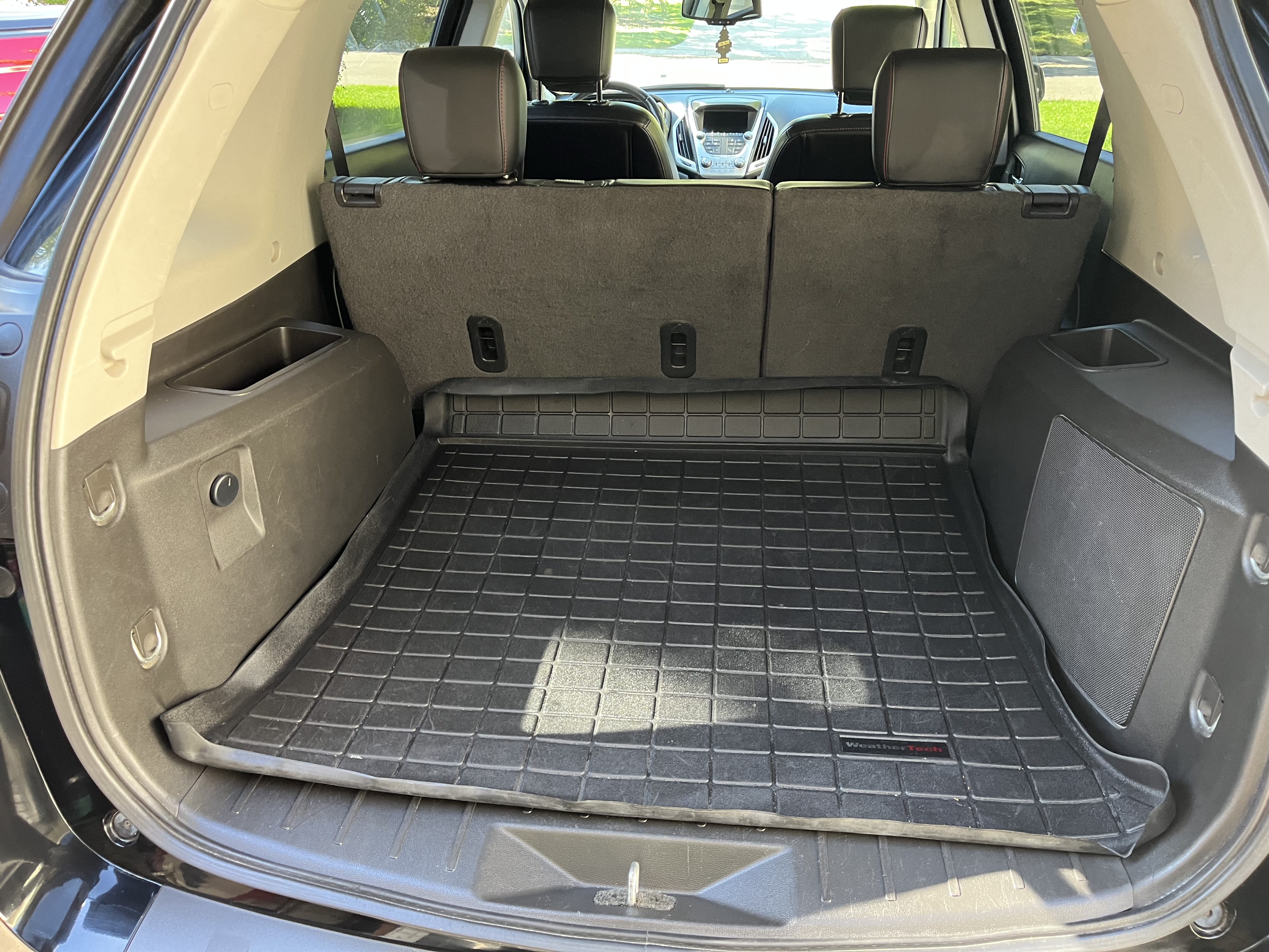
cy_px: 476
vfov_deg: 53.1
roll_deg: -0.5
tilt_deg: -28.2
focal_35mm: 26
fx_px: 953
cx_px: 634
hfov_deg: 67.3
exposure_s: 1/60
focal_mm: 5.1
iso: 200
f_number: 1.6
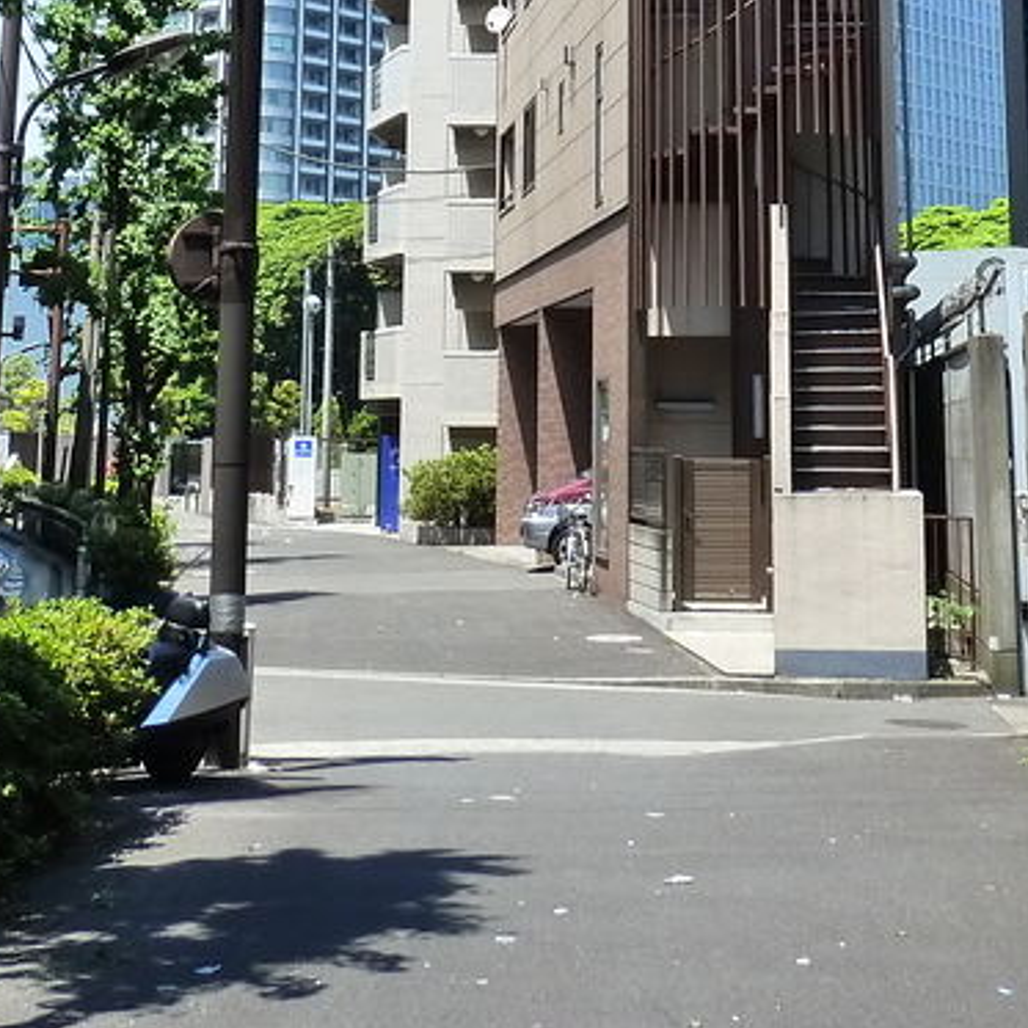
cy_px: -196
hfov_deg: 24.3
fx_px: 2386
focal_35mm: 71
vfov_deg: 22.5
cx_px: 554
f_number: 4
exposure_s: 1/250
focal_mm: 4.1
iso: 200
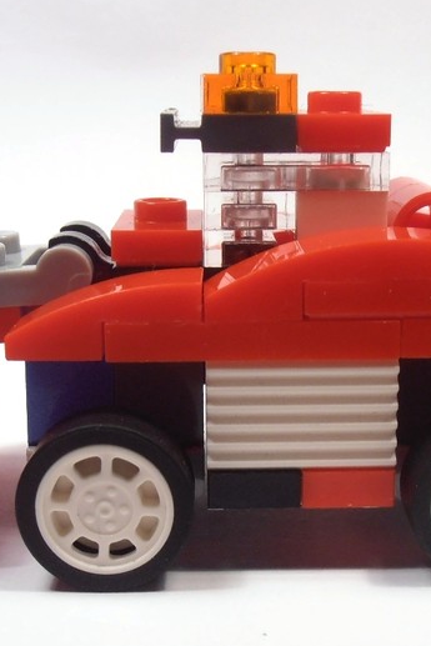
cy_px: 407
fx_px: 1202
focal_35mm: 67
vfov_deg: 29.9
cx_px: 242
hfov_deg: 20.3
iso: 80
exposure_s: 1/50
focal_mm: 6.61
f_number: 3.9
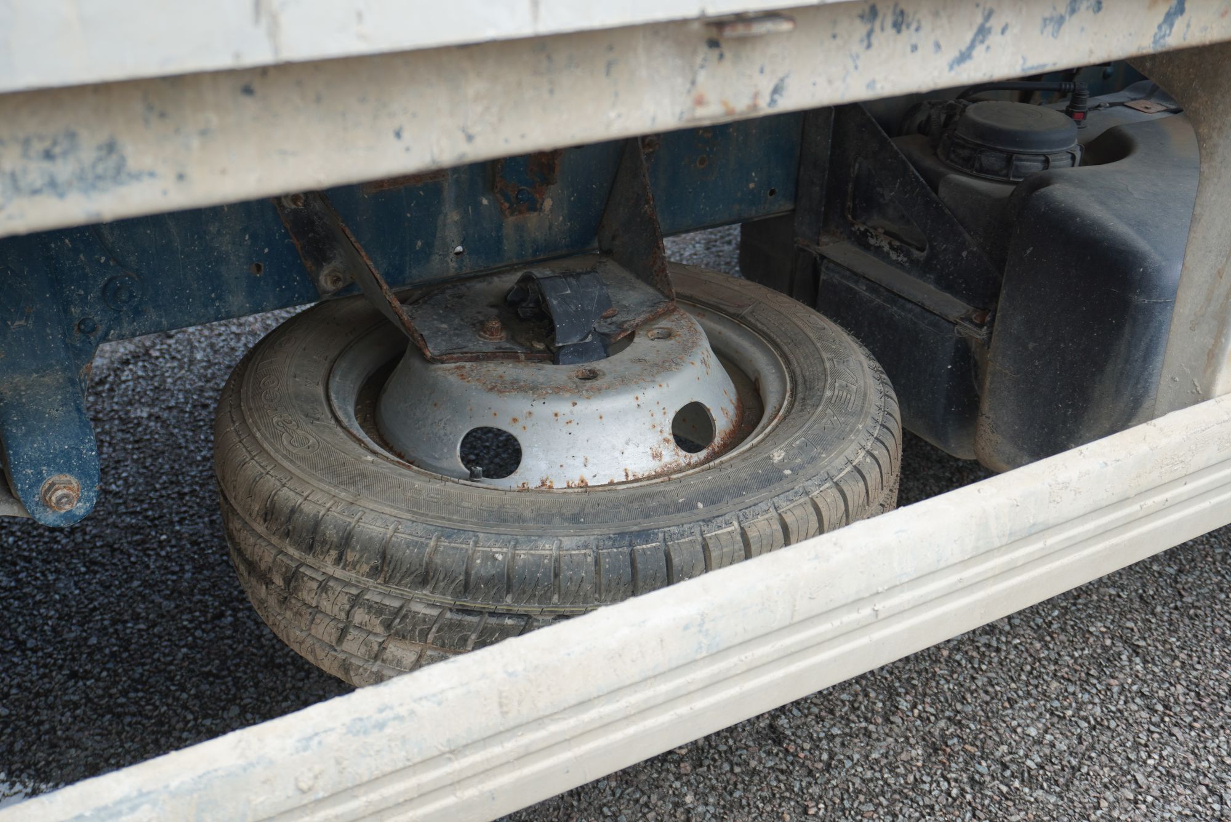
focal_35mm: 38
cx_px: 616
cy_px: 411
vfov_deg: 35.5
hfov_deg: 51.3
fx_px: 1283
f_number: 4.5
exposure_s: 1/50
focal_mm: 25
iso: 100
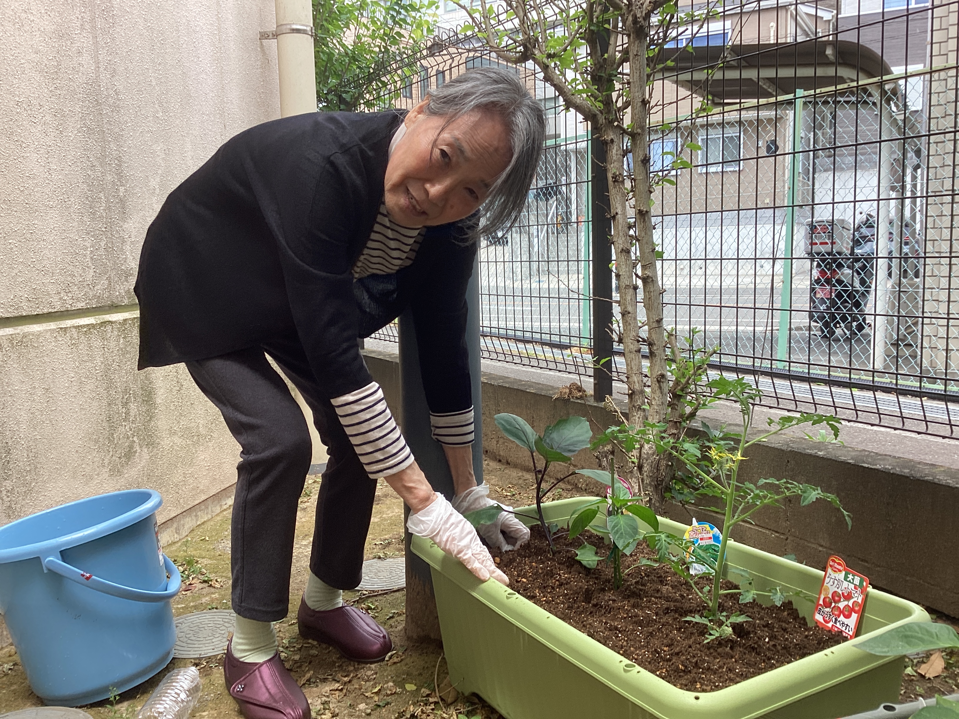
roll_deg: +2.0
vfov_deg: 45.4
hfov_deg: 58.4
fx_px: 859
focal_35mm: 31
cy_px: 360
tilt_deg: -8.2
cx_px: 480
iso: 32
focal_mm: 3.3
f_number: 2.4
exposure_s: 1/120
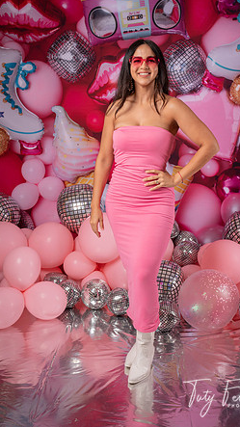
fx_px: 555
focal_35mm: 49
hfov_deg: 24.4
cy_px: 211
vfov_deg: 42.1
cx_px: 143
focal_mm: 46
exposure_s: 1/80
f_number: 5.6
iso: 250
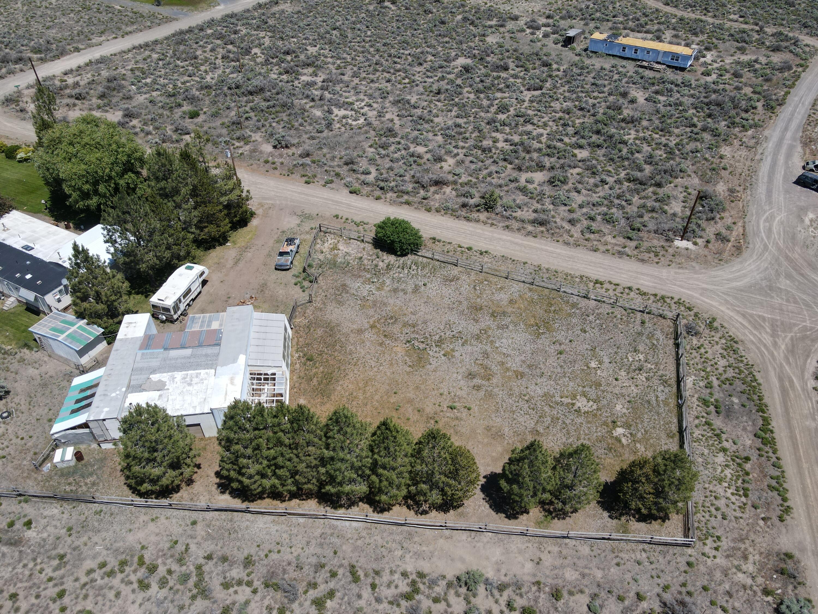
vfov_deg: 56.8
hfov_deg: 71.6
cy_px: 307
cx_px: 409
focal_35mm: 24
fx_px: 567
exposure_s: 1/640
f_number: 2.8
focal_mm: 4.5
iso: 100
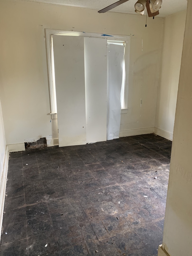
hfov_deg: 53.1
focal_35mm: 26
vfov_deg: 67.3
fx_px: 192
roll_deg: -1.1
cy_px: 128
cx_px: 96
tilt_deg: -13.7
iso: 250
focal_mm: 4.25
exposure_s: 1/60
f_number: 1.8
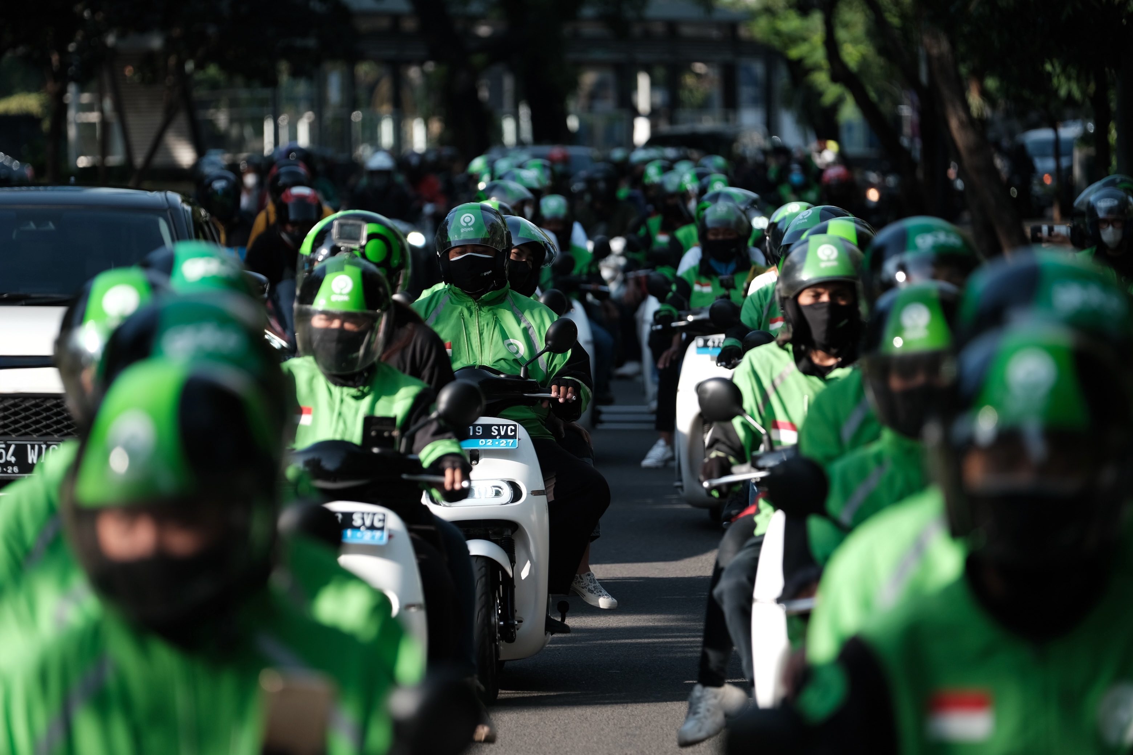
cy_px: 378
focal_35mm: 210
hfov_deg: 9.8
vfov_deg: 6.5
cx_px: 566
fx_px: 6609
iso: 160
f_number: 2.8
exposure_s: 1/800
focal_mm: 140
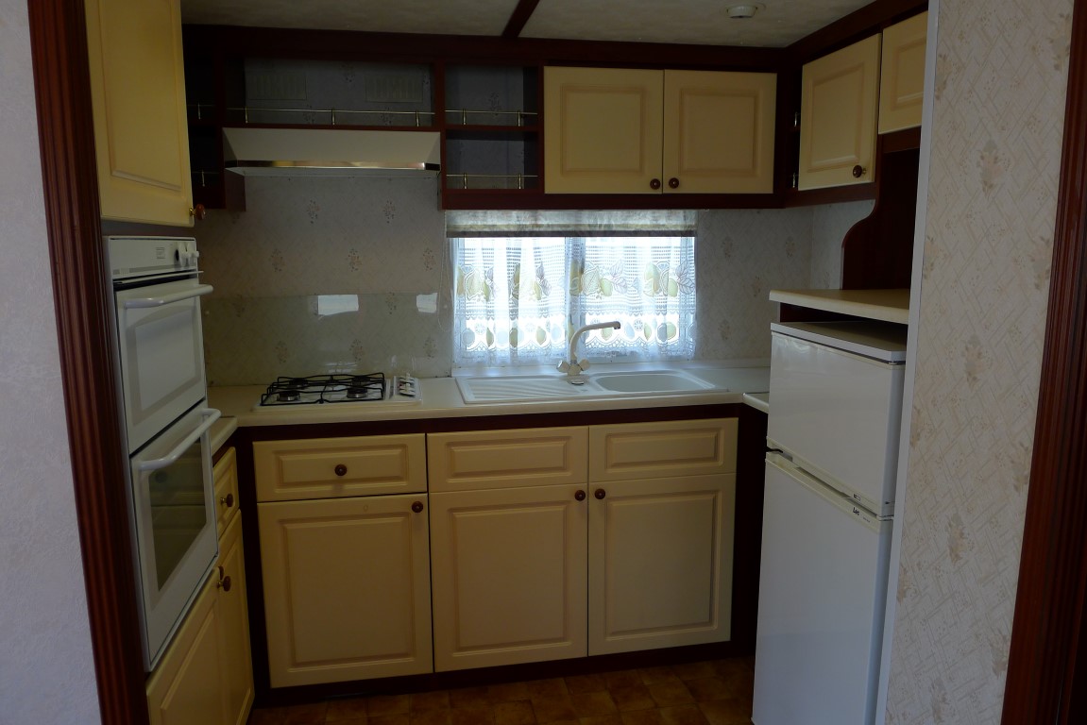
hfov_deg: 73.7
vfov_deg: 53.2
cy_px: 362
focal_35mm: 24
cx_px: 544
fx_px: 725
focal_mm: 5.1
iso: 80
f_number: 2
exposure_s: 1/60
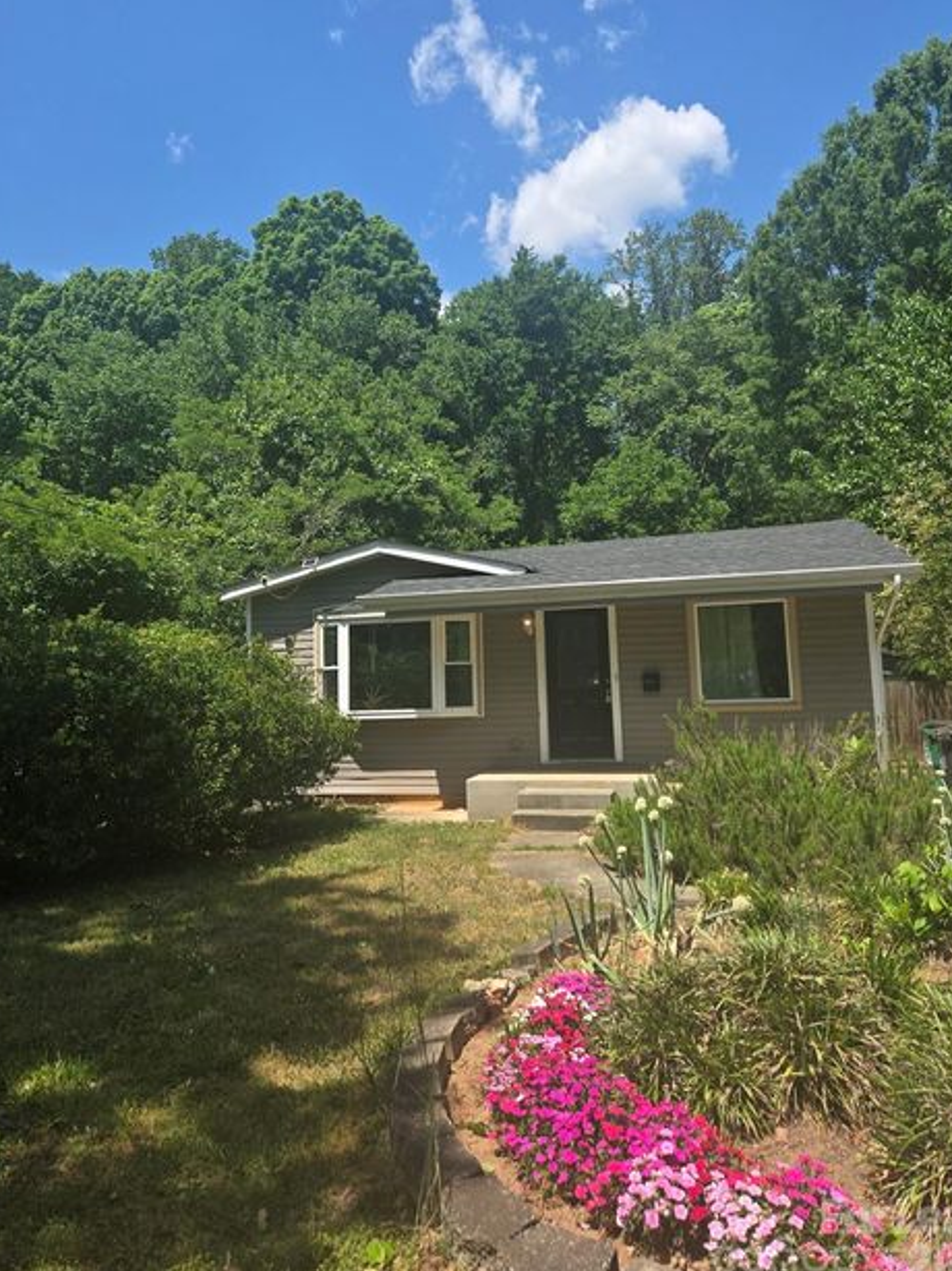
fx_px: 917
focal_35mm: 25
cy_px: 608
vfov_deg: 69.4
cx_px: 499
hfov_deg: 54.8
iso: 64
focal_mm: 5.4
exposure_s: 1/2921
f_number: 1.8
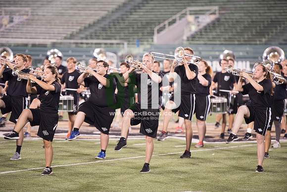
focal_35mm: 185
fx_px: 1475
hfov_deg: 11.1
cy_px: 96
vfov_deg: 7.4
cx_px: 144
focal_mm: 185
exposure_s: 1/320
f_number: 2.8
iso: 1000
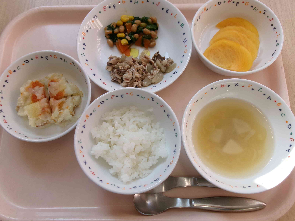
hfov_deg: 61.7
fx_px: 247
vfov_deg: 48.2
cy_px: 110
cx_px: 147
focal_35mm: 29
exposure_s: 1/90
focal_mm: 5.1
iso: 100
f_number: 3.9
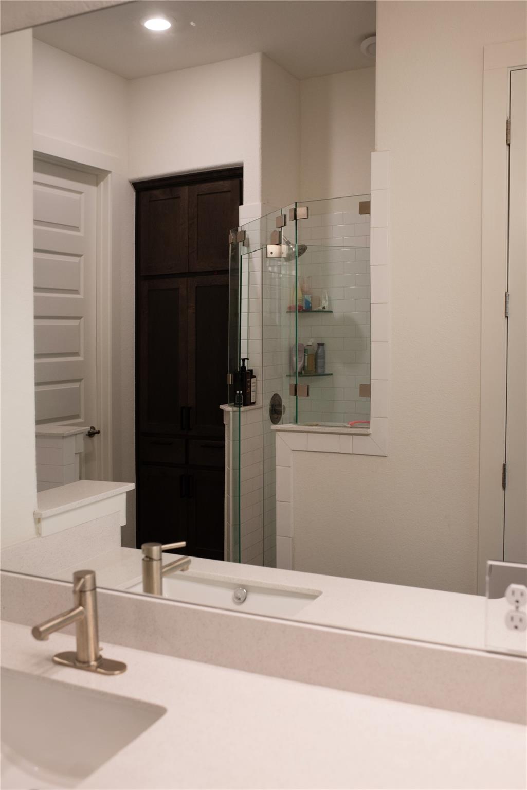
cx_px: 264
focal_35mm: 35
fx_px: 768
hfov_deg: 37.9
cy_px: 395
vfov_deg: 54.4
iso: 1250
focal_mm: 35
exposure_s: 1/200
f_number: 4
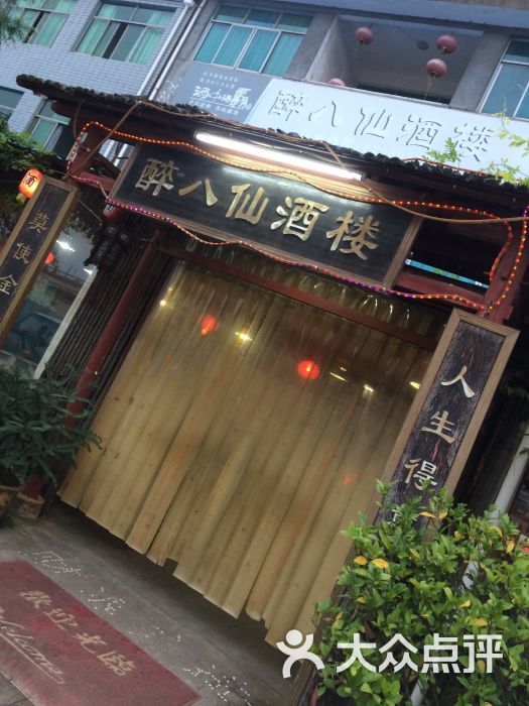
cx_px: 264
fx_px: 591
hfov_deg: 48.2
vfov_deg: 61.7
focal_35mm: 29
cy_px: 353
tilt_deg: +6.4
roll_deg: -23.4
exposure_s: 1/33
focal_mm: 4.15
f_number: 2.2
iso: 100
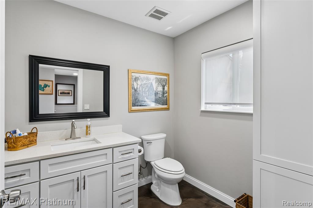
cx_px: 156
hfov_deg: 92.3
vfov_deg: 69.5
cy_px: 104
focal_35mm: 17
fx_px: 150
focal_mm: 17.3
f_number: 13
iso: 400
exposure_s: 1/6
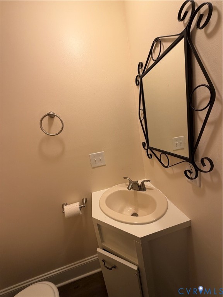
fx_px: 120
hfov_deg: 85.7
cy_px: 148
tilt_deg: -12.1
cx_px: 112
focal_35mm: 14
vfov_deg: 102.1
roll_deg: +9.9
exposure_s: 1/120
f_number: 2.2
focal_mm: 2.22
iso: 160
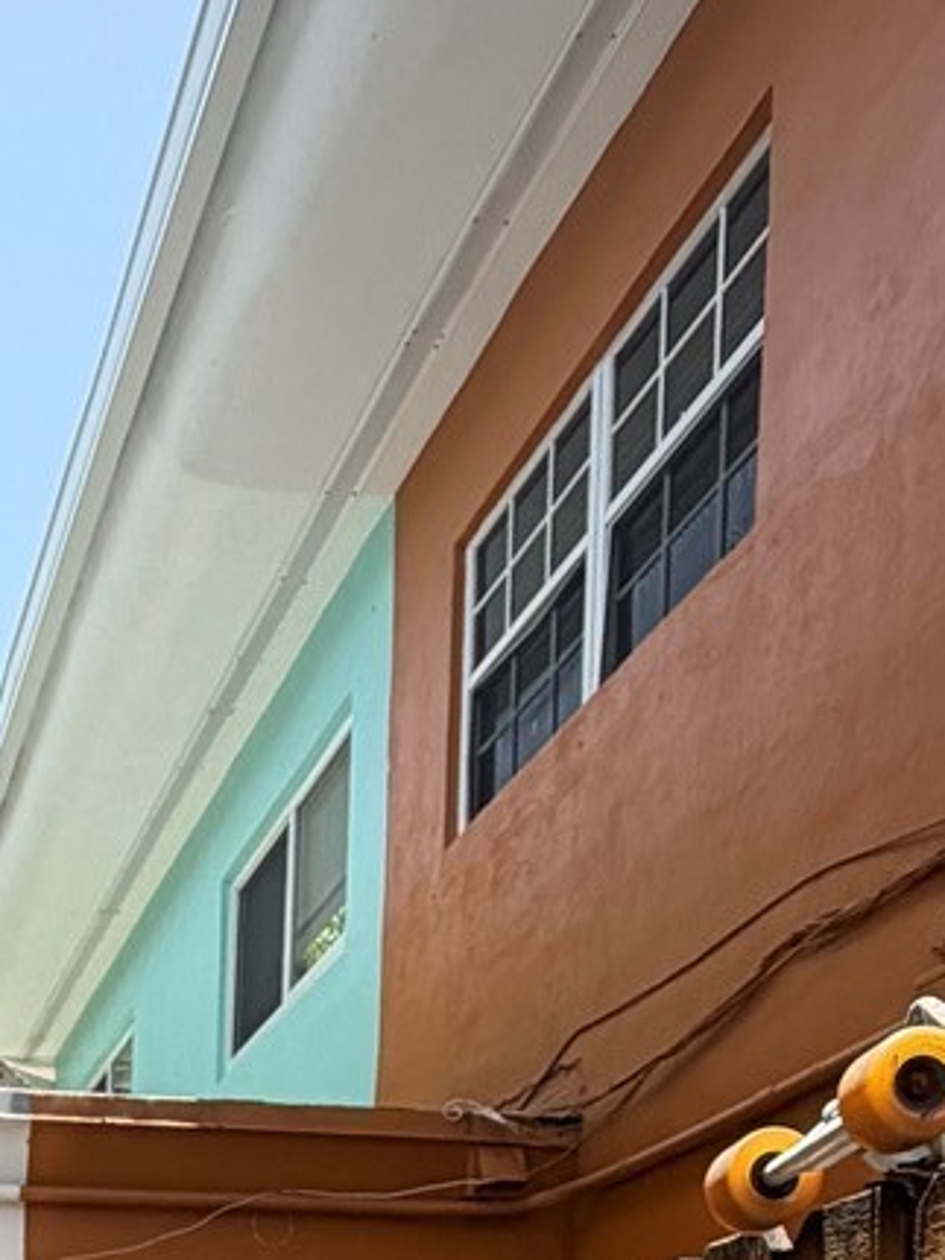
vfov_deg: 28.8
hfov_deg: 25.6
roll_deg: -0.9
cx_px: -143
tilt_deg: -4.1
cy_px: 1701
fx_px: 1894
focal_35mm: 52
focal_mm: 2.22
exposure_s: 1/486
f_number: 2.2
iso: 64
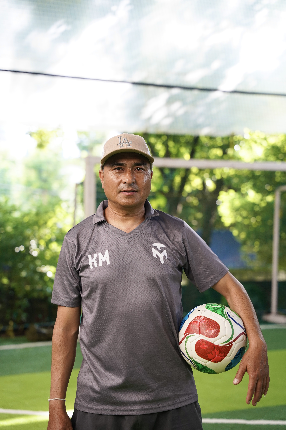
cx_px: 143
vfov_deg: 28.8
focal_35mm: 70
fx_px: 834
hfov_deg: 19.5
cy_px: 215
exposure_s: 1/500
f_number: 2.8
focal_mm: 70
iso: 1000
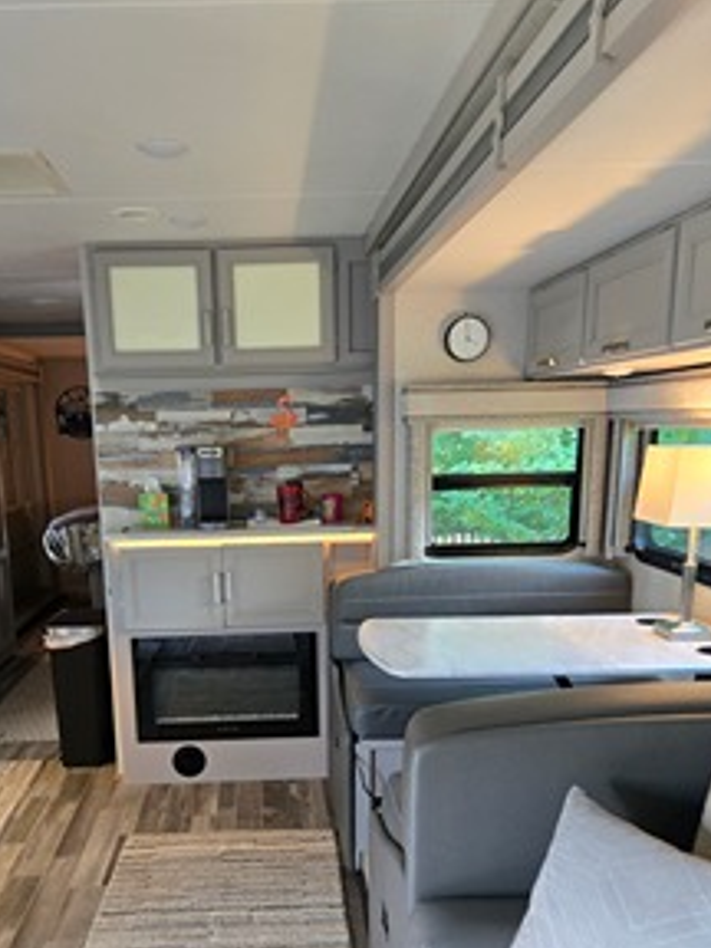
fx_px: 876
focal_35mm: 32
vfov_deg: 55.7
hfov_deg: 43.9
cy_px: 625
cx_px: 276
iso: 640
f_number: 1.8
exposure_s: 1/120
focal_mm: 5.4
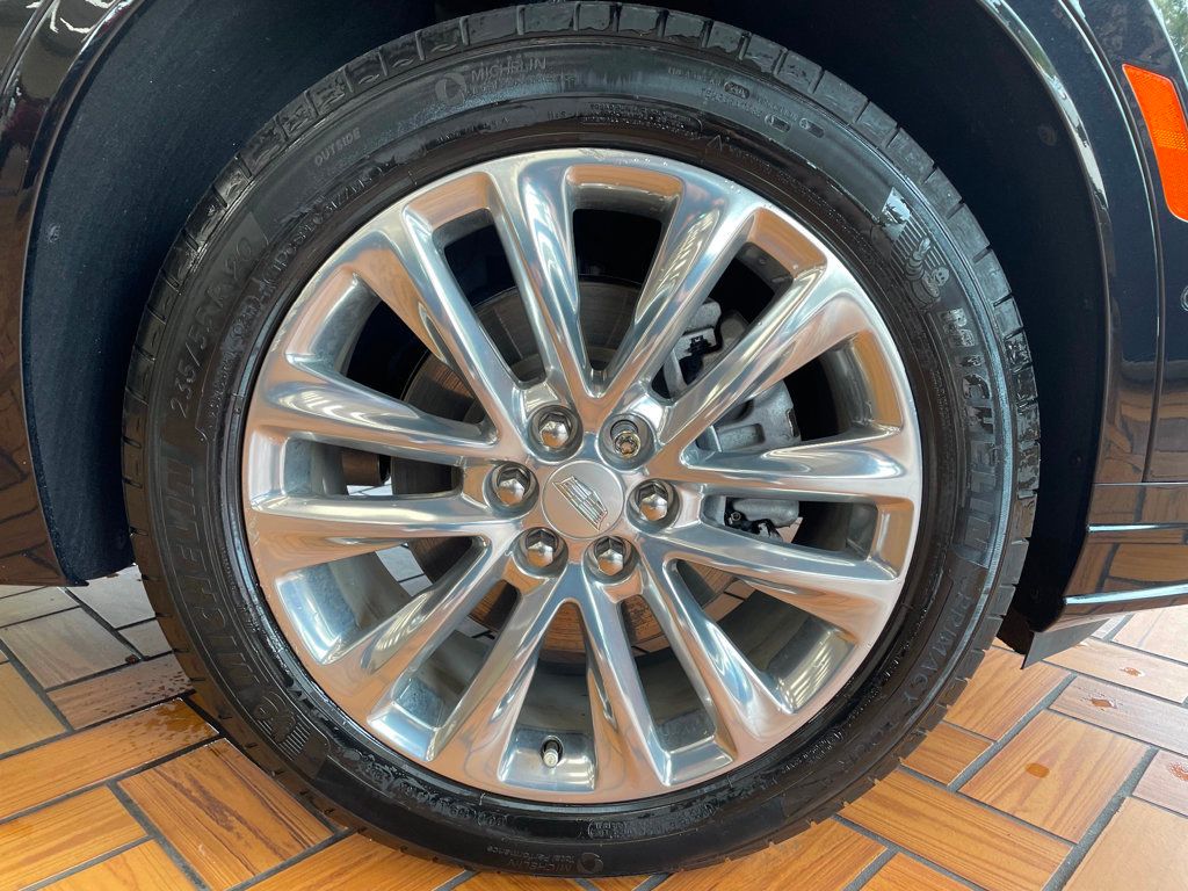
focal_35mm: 26
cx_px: 594
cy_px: 446
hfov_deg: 67.3
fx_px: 892
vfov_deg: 53.1
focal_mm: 4.2
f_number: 1.6
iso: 64
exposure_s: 1/120
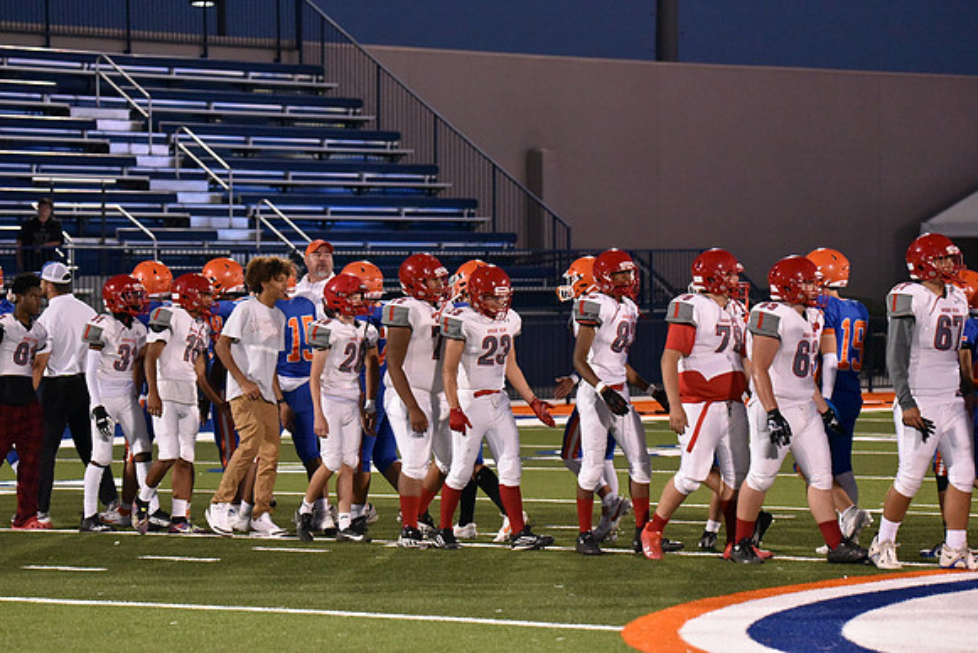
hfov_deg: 13.7
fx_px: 4076
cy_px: 326
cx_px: 489
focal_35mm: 150
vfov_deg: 9.2
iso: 12800
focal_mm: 150
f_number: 5.6
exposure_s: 1/1000
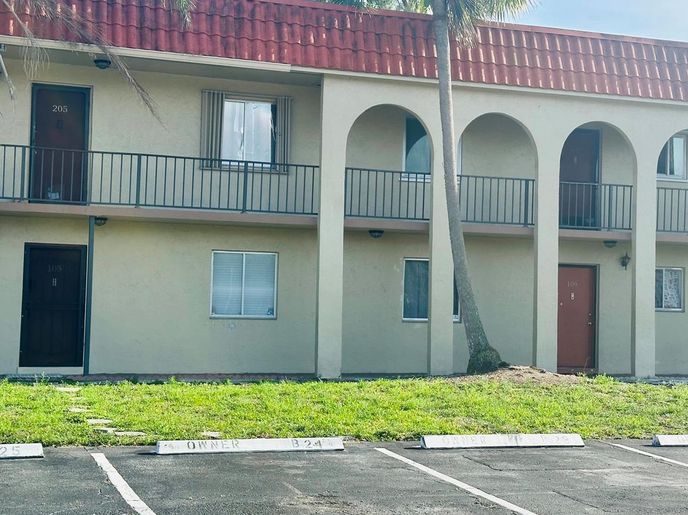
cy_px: 247
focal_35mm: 63
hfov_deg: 30.6
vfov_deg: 23.3
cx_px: 419
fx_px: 1252
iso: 64
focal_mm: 6.86
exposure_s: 1/1751
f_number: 1.78
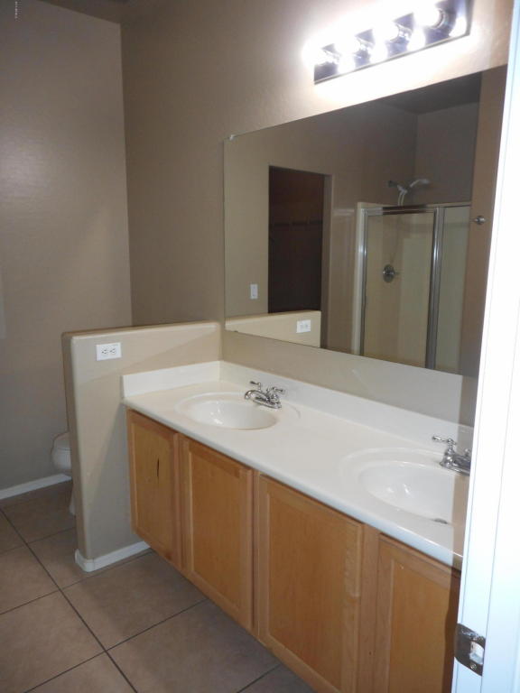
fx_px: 501
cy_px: 346
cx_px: 260
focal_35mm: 25
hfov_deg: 54.9
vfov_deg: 69.4
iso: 200
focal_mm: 4.5
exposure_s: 1/25
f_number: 3.7
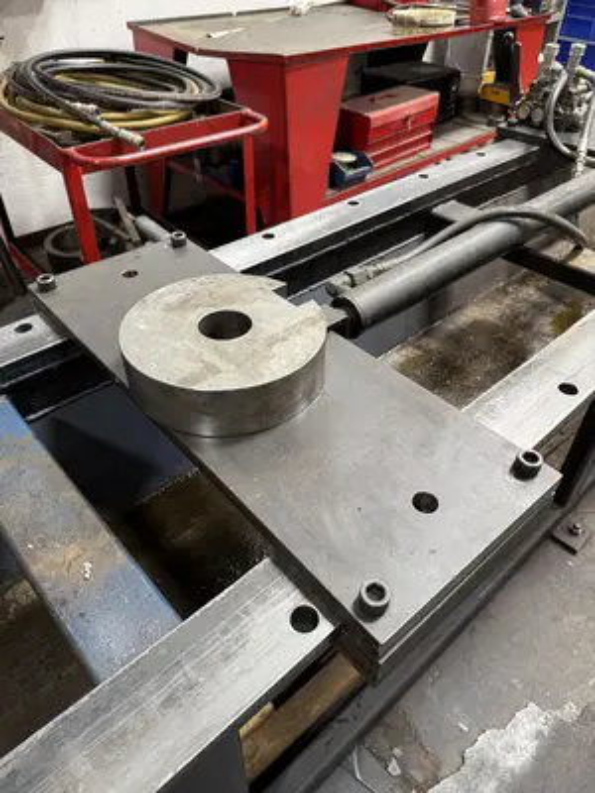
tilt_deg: -35.7
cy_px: 396
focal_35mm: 24
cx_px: 298
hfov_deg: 56.8
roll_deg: +0.4
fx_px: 550
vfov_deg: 71.6
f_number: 1.78
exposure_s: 1/60
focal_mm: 6.76
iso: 125
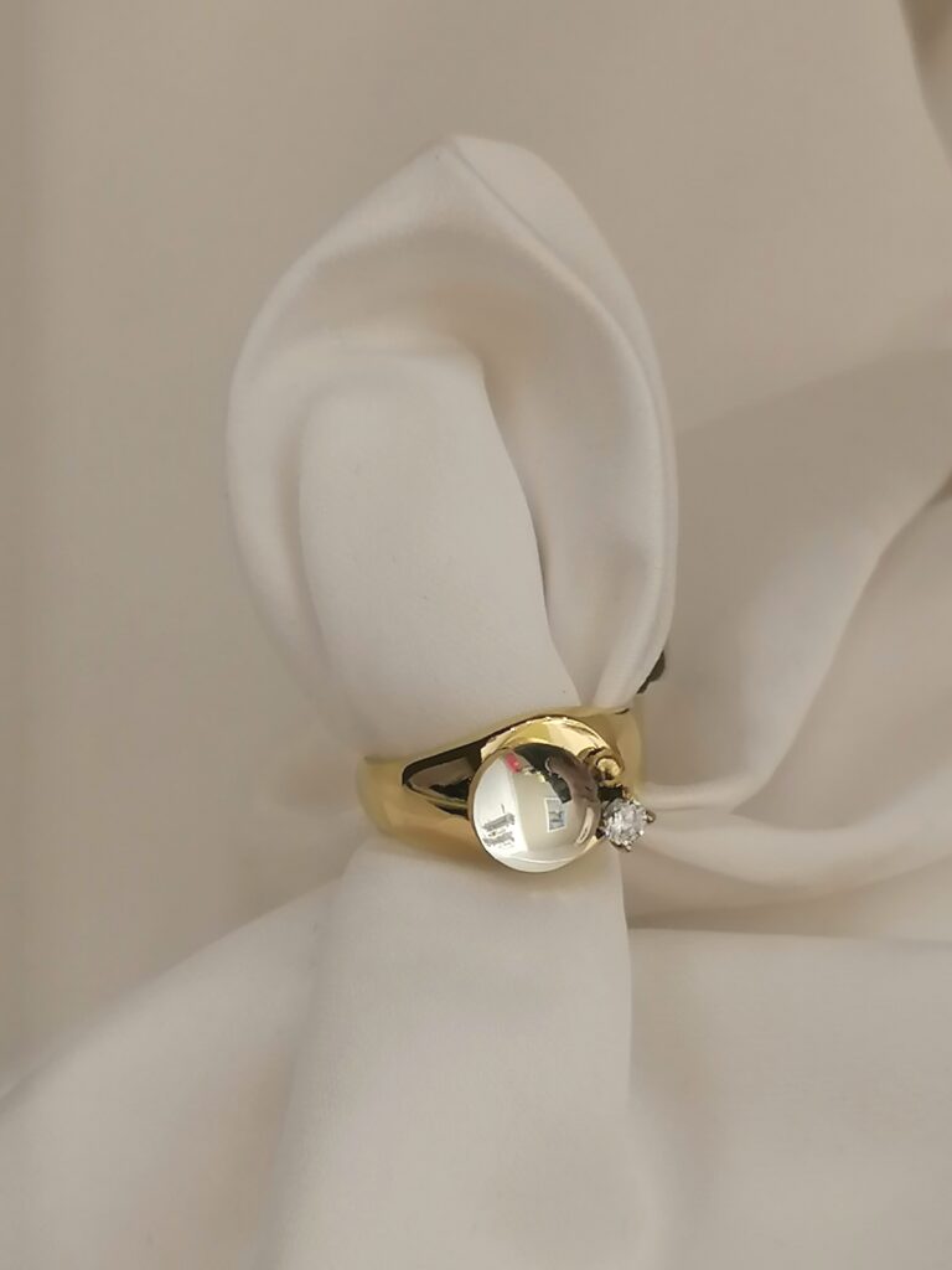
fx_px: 3300
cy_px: 635
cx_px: 476
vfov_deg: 21.8
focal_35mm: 90
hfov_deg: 16.4
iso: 80
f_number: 1.8
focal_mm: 4.75
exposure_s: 1/50
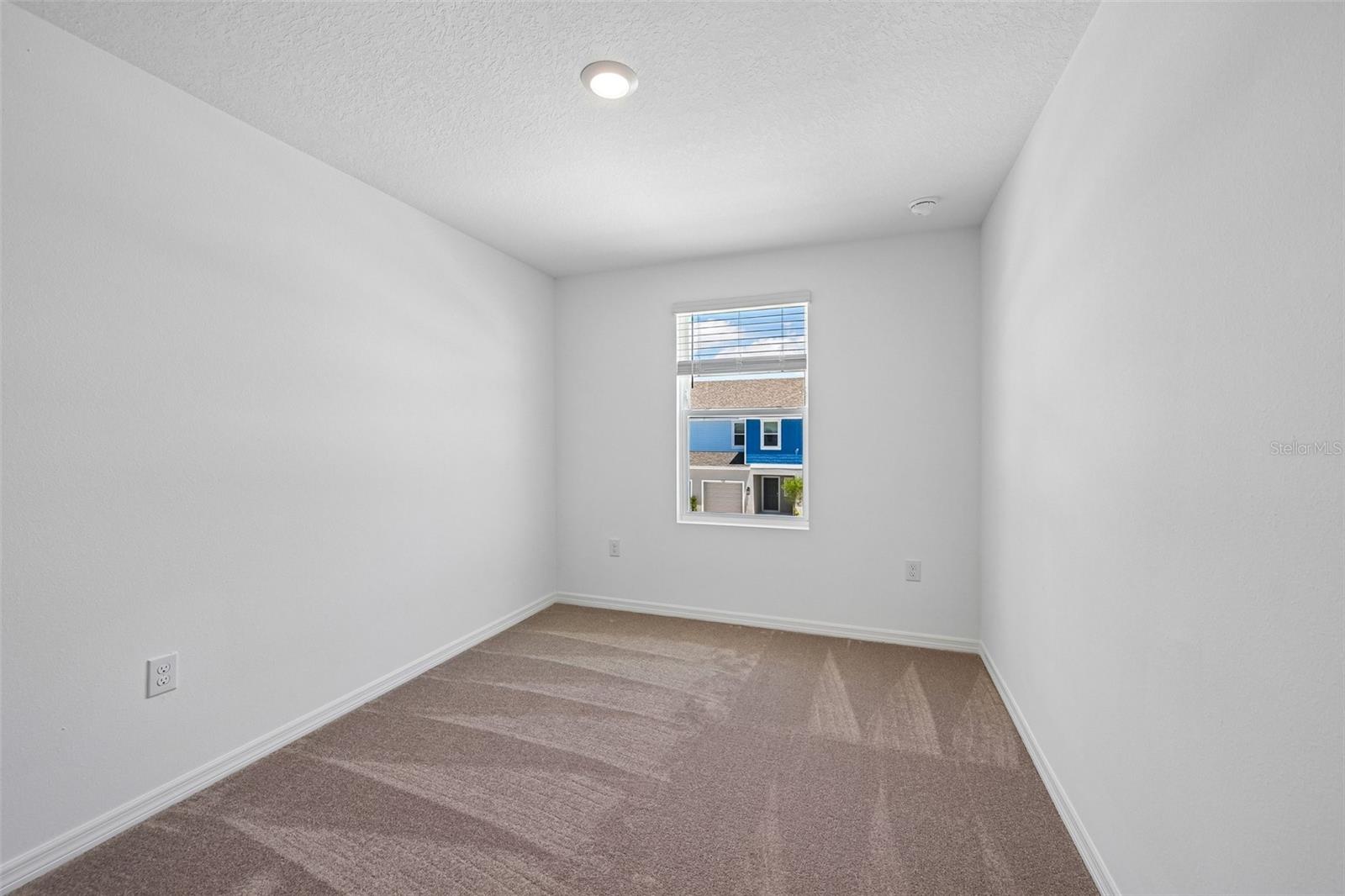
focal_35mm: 14
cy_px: 448
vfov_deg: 81.2
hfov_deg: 104.3
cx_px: 672
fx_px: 523
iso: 400
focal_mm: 14
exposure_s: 1/125
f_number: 8
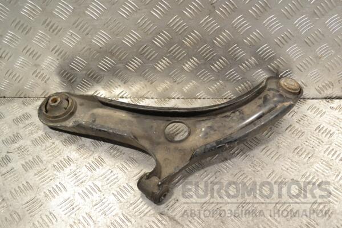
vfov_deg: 40.0
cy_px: 114
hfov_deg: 57.2
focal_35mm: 33
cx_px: 171
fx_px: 313
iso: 3200
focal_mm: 22
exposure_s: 1/250
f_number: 8
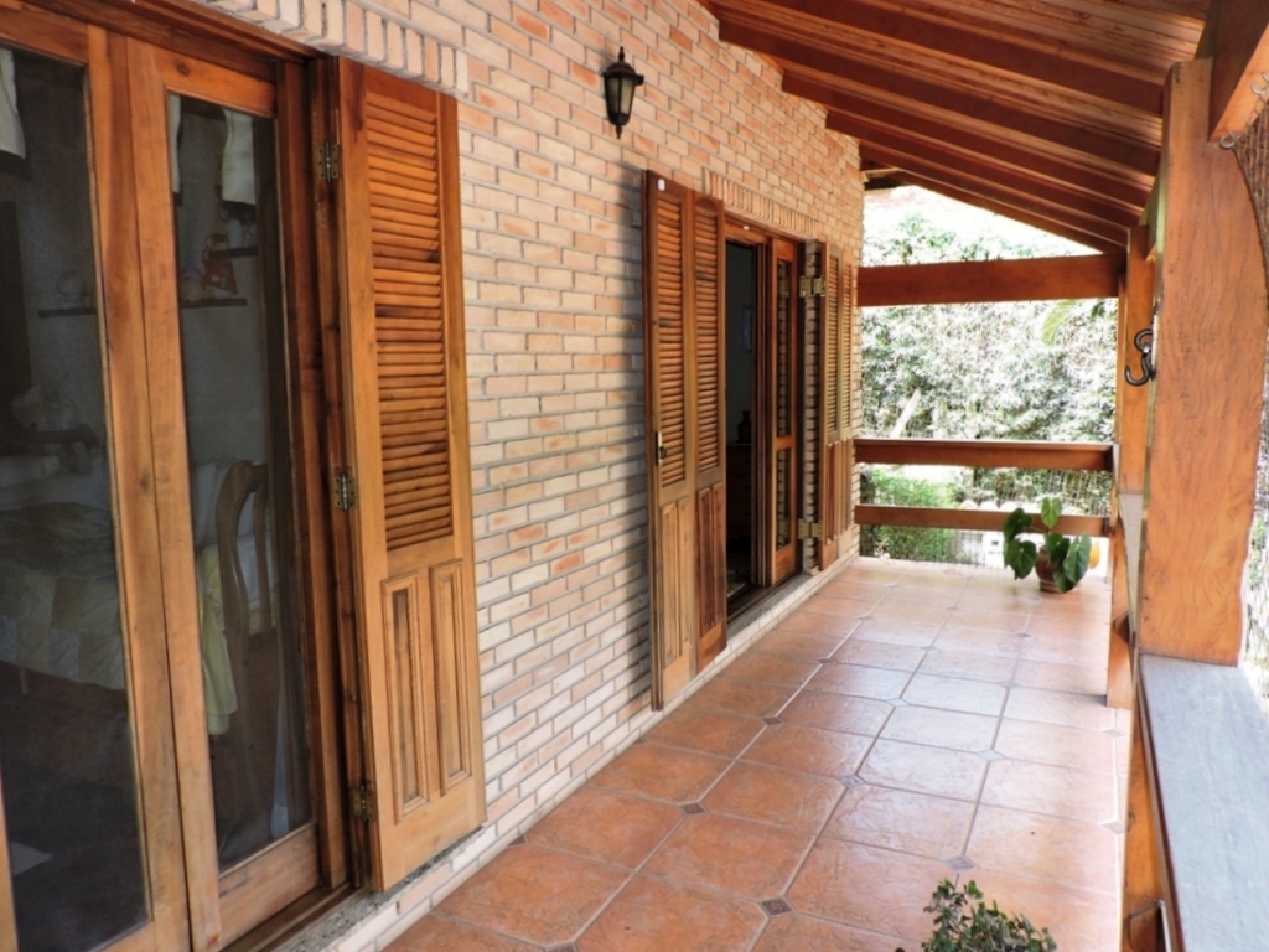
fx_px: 880
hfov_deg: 71.6
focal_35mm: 24
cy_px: 476
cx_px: 634
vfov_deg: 56.8
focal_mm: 4.3
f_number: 3
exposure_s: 1/60
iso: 100
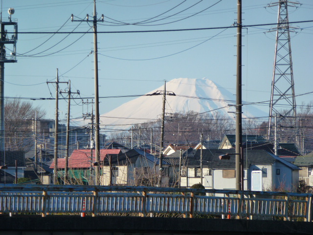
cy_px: 118
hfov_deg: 5.2
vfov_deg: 3.9
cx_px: 156
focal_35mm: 384
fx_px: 3472
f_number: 5.9
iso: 160
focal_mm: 68.8
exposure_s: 1/320
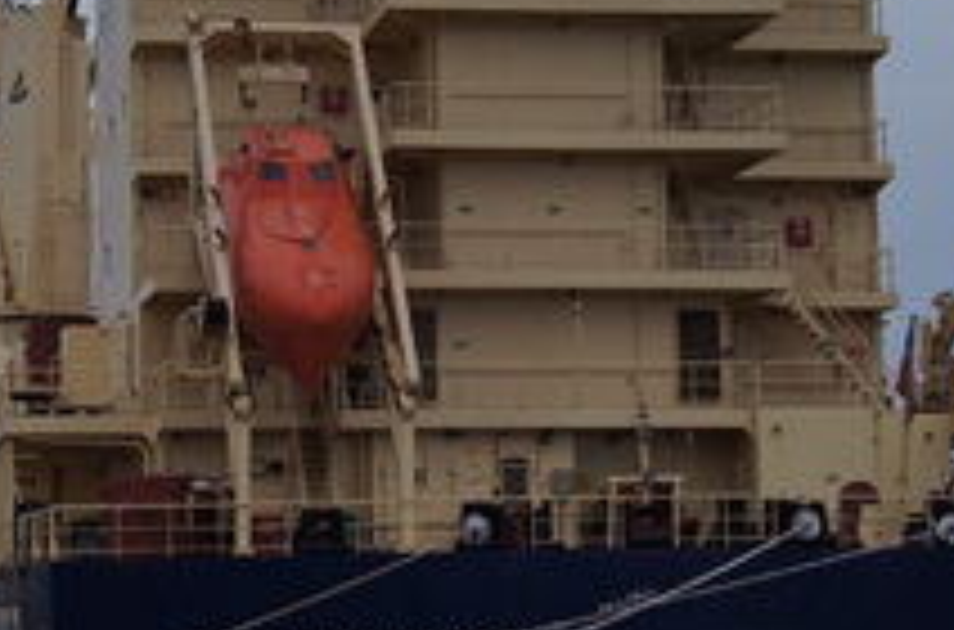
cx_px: 315
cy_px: 245
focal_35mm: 117
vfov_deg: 11.6
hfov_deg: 17.5
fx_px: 3091
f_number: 9
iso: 100
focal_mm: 30
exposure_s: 1/500
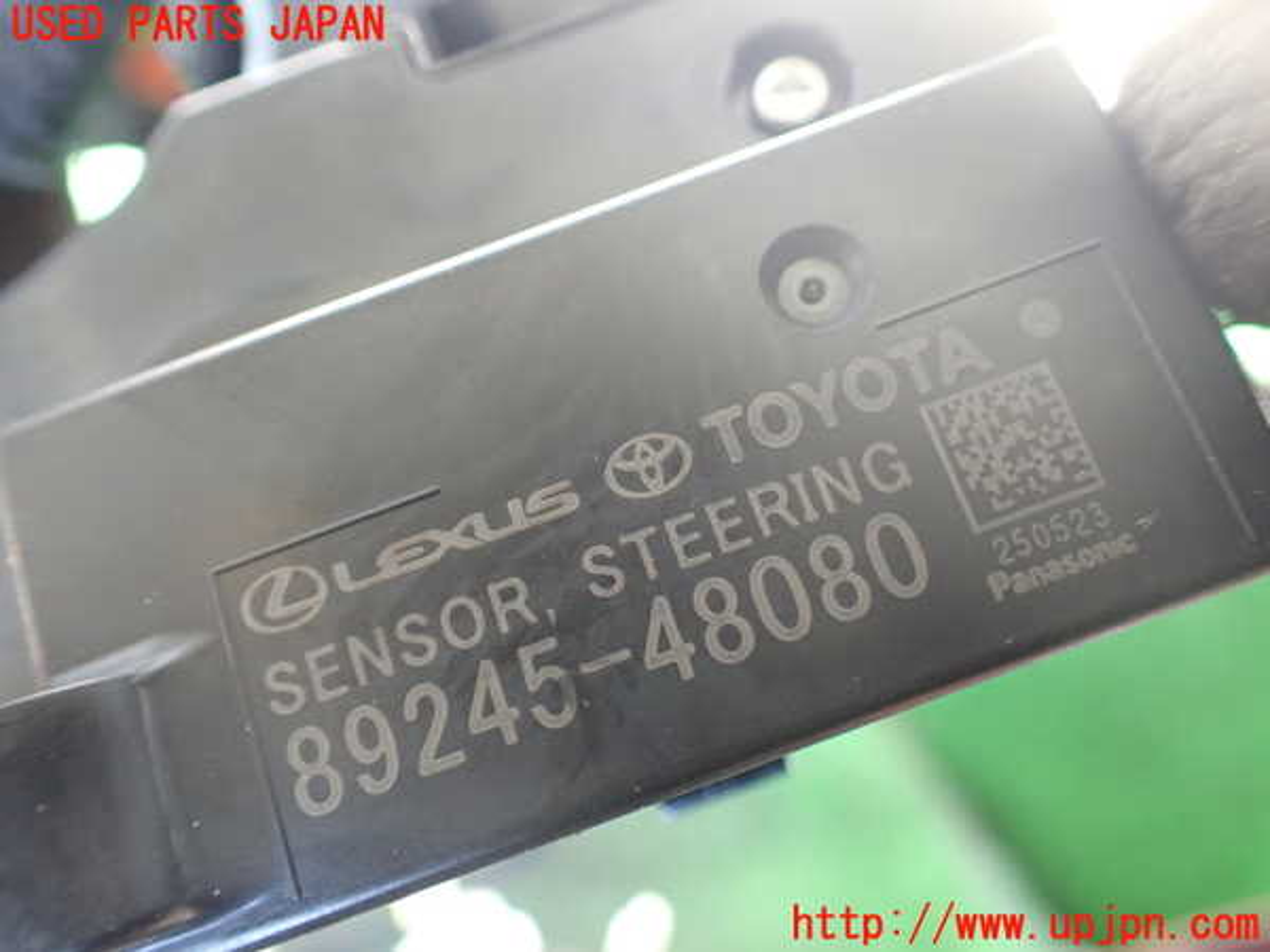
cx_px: 635
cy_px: 476
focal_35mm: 30
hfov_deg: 60.0
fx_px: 1101
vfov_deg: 46.8
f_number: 2.3
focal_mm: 5.4
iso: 800
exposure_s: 1/100
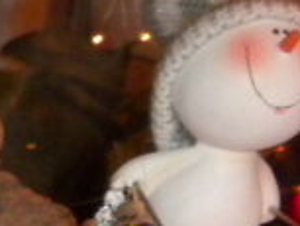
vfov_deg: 7.8
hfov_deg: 9.5
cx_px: -414
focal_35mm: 186
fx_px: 1613
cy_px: 342
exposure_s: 1/30
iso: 400
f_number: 3.5
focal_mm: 6.6
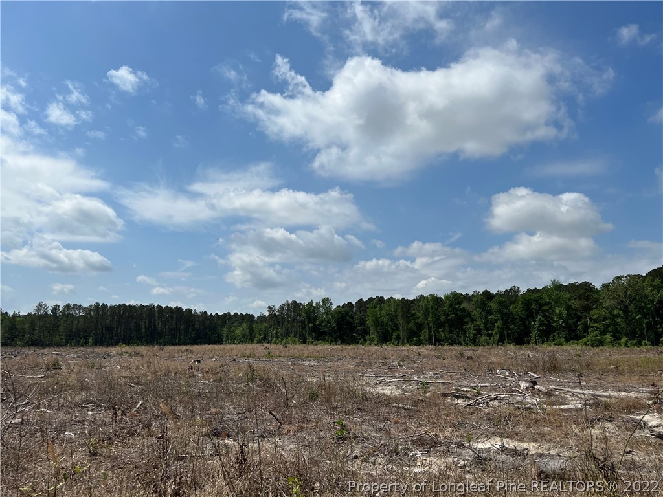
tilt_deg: +8.7
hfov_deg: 67.3
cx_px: 332
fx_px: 498
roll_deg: -0.5
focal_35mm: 26
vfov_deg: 53.1
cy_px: 248
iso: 50
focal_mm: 5.7
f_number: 1.5
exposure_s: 1/11364
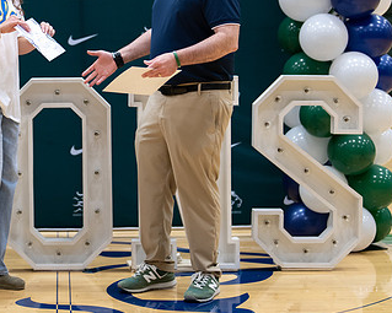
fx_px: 1311
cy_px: 80
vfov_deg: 13.6
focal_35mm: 113
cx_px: 56
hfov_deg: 16.8
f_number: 1.2
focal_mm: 50
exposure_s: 1/320
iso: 400
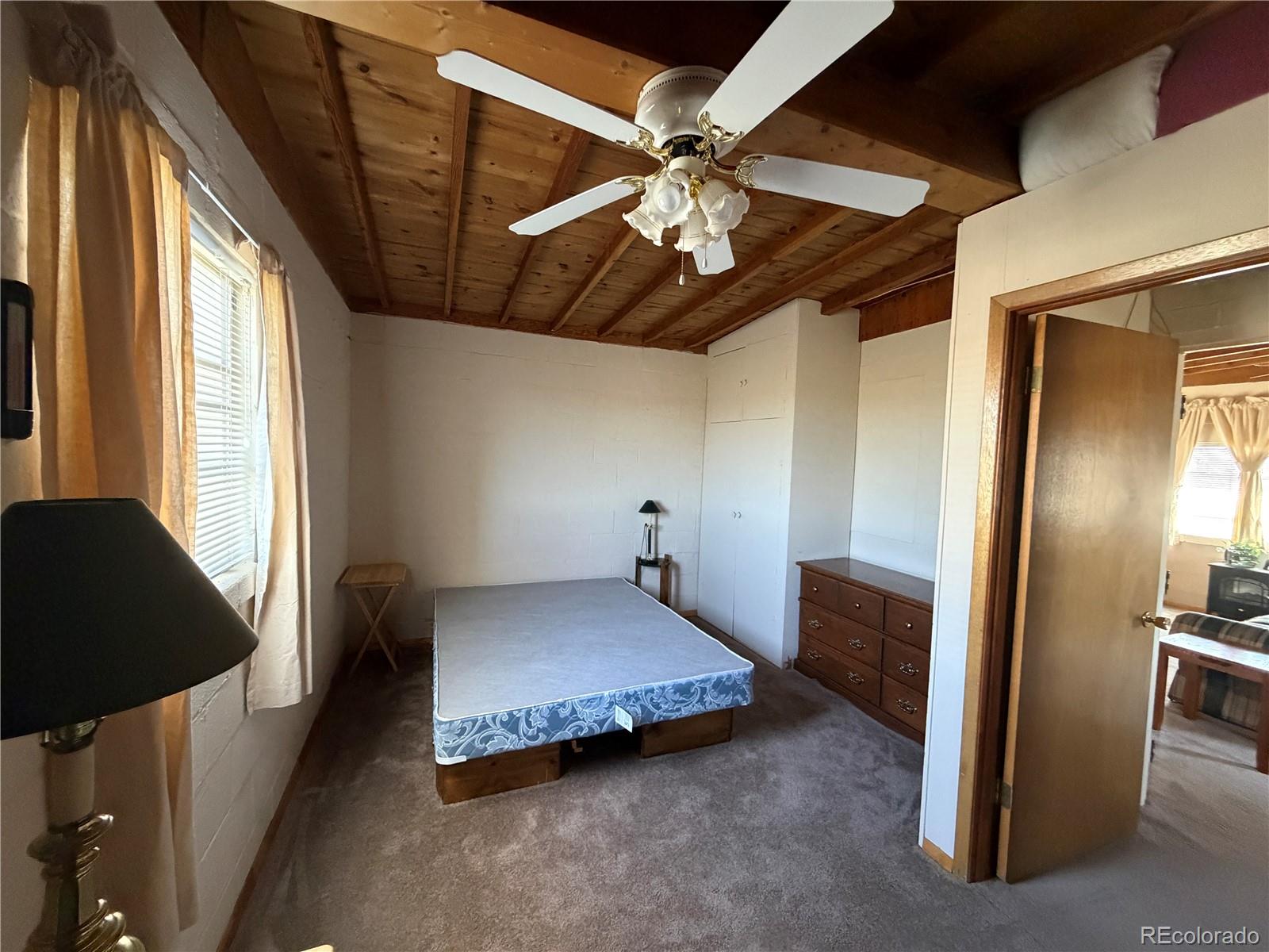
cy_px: 476
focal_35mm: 14
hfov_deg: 102.1
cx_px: 634
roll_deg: -1.6
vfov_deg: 85.7
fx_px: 513
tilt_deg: -2.2
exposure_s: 1/60
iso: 800
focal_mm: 2.22
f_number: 2.2
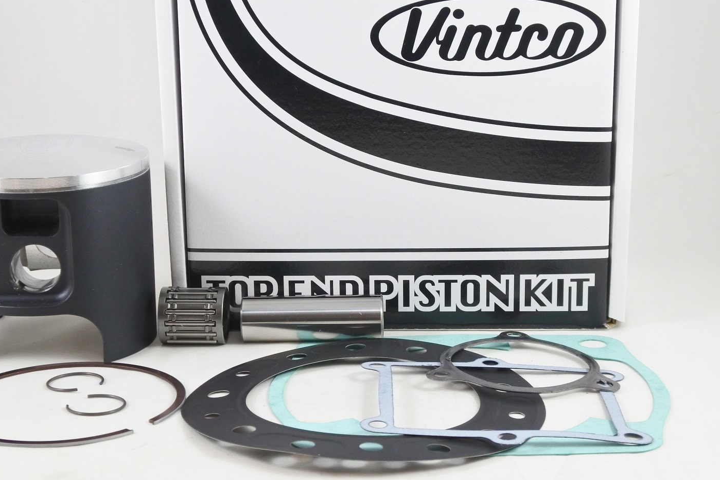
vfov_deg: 20.0
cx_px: 311
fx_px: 1360
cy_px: 241
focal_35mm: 68
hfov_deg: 29.6
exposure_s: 1/125
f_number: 4.5
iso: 800
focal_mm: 18.9
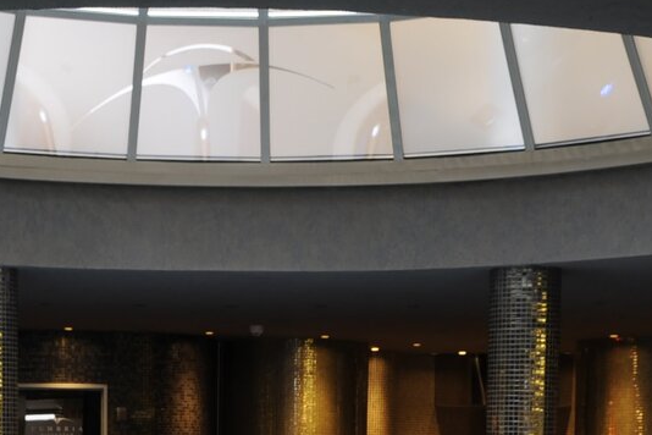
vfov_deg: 14.1
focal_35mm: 92
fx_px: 1666
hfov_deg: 22.0
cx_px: 210
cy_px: 624
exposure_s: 1/2
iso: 200
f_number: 6.3
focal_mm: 24
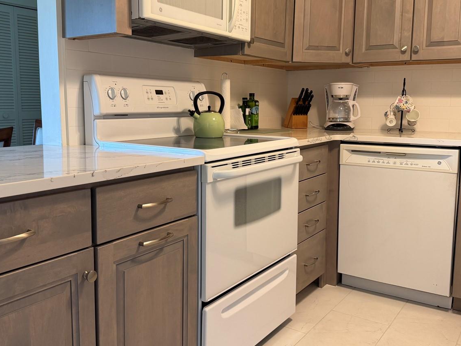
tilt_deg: -7.6
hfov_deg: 54.0
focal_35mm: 34
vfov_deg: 41.8
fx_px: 453
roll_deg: +0.0
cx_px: 227
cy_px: 160
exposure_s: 1/120
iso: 200
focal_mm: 6.76
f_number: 1.78
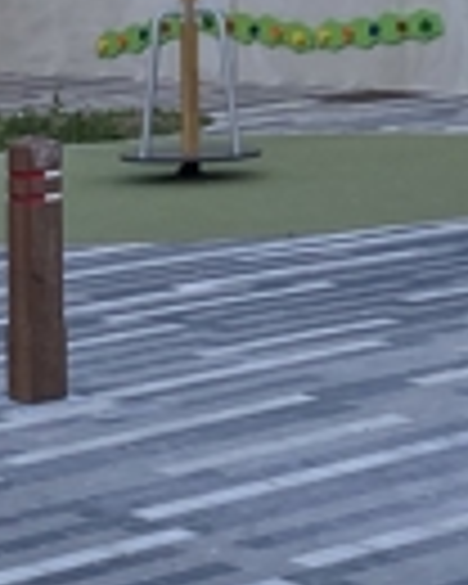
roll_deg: +1.6
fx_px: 2597
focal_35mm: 150
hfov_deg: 10.3
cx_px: 360
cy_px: -639
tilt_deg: +11.5
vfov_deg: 11.4
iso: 32
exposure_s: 1/554
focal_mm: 4.25
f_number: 1.8
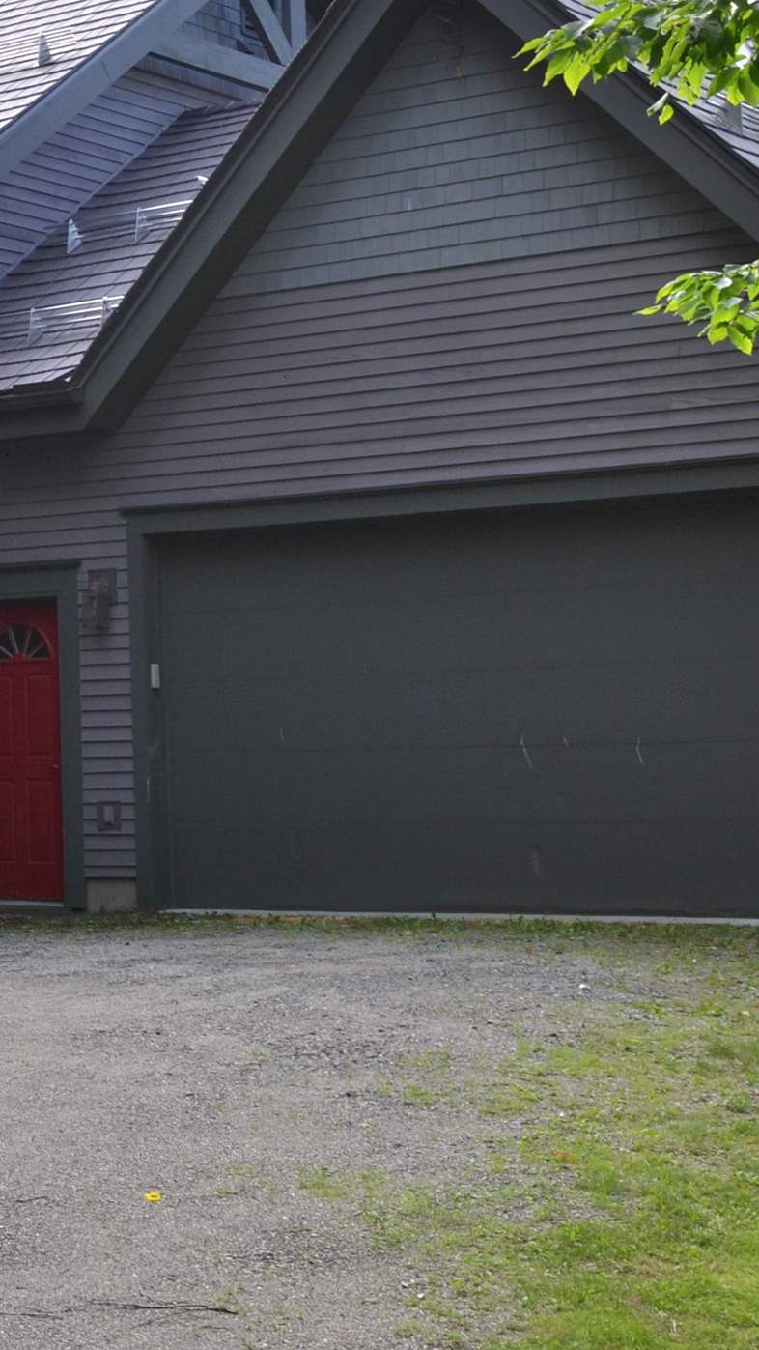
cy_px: 495
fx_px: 2719
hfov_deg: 15.6
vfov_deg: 27.8
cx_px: -15
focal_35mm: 76
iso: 160
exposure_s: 1/125
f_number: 5.6
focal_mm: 22
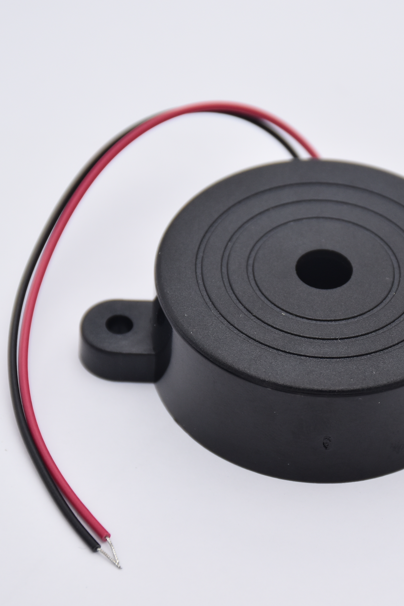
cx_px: 274
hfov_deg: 5.2
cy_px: 303
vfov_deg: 7.9
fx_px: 4410
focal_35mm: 262
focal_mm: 116
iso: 320
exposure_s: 1/250
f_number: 8
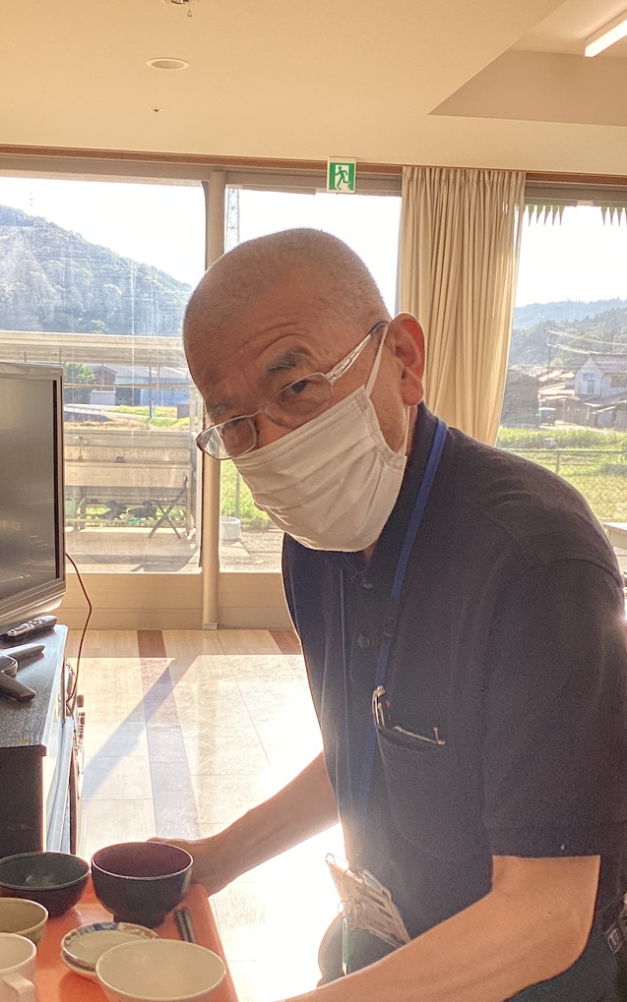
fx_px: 1175
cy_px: 629
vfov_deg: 45.8
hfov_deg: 29.8
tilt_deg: -12.0
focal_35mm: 43
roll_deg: -2.0
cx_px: 272
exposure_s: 1/193
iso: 25
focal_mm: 3.3
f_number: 2.4
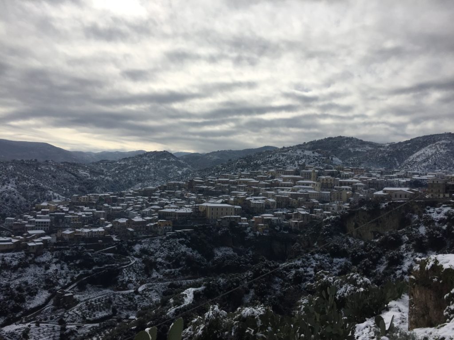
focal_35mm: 29
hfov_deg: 61.7
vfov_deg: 48.2
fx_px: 380
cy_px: 170
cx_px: 227
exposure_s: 1/7937
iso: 32
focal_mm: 4.15
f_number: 2.2
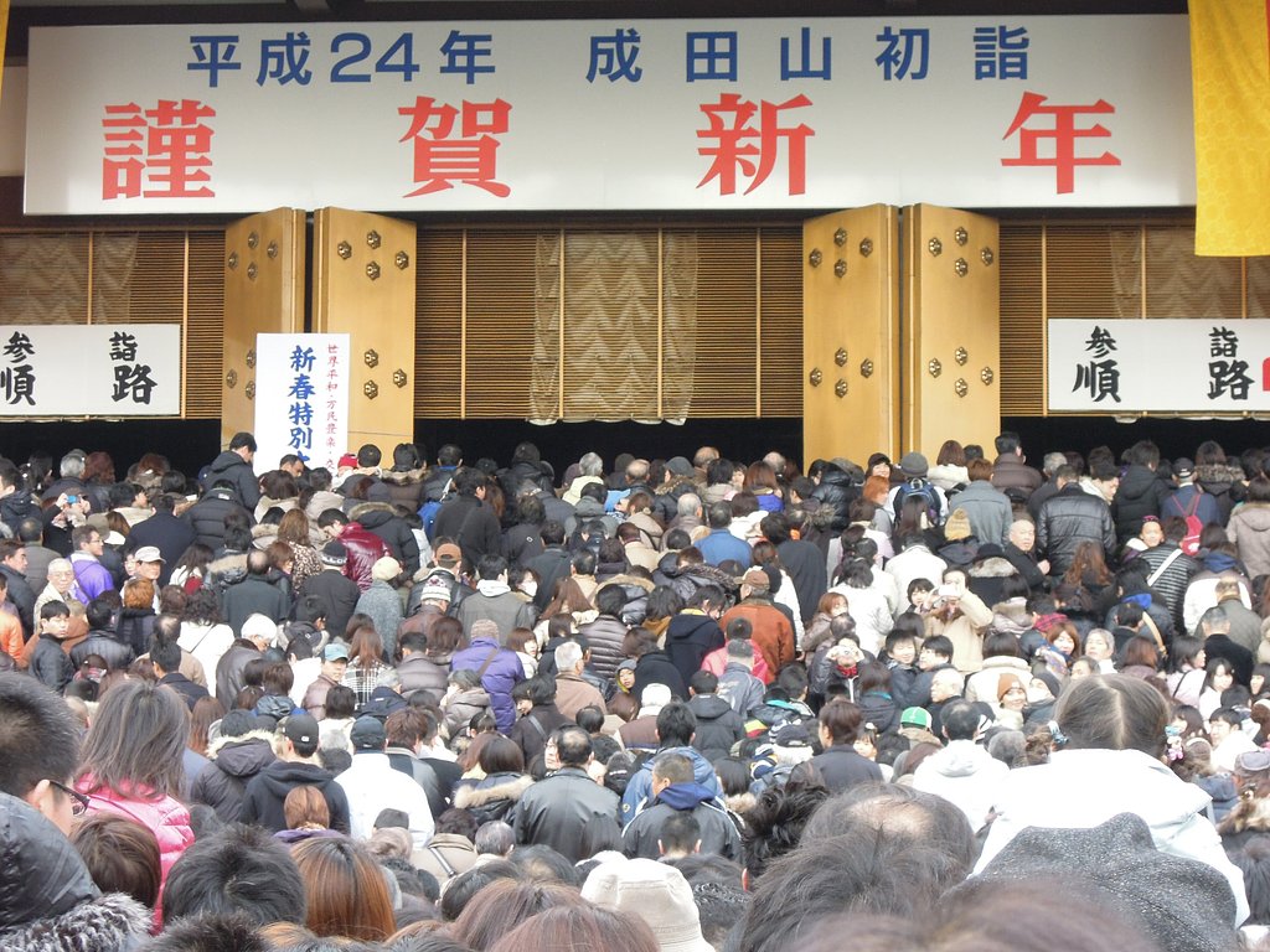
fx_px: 3669
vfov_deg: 14.8
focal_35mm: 100
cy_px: 476
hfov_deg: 19.6
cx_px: 635
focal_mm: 17.9
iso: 400
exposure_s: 1/80
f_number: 5.5
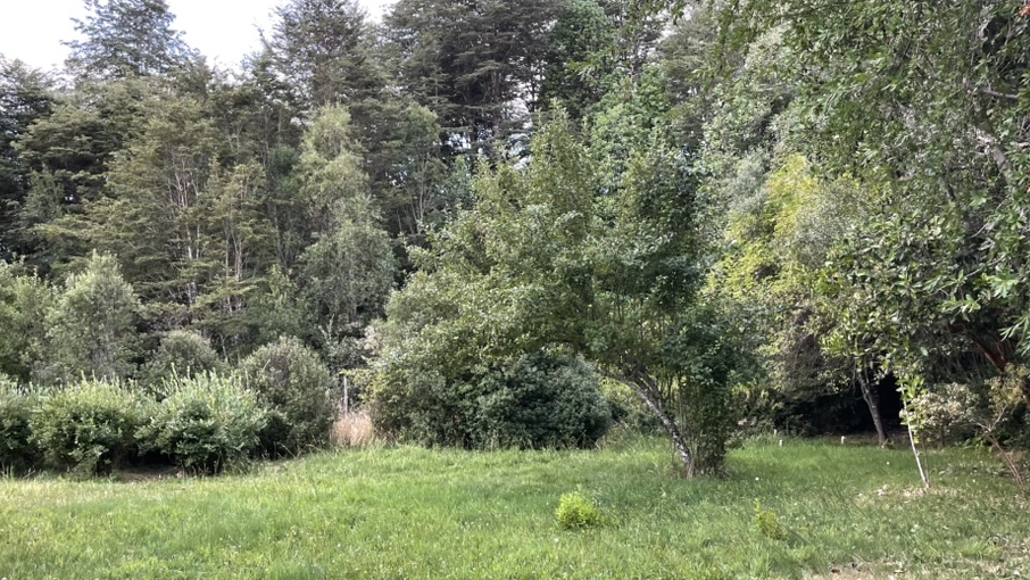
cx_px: 468
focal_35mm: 32
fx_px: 874
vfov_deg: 36.5
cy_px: 358
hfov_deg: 60.9
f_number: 1.6
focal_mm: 4.2
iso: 100
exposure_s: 1/121
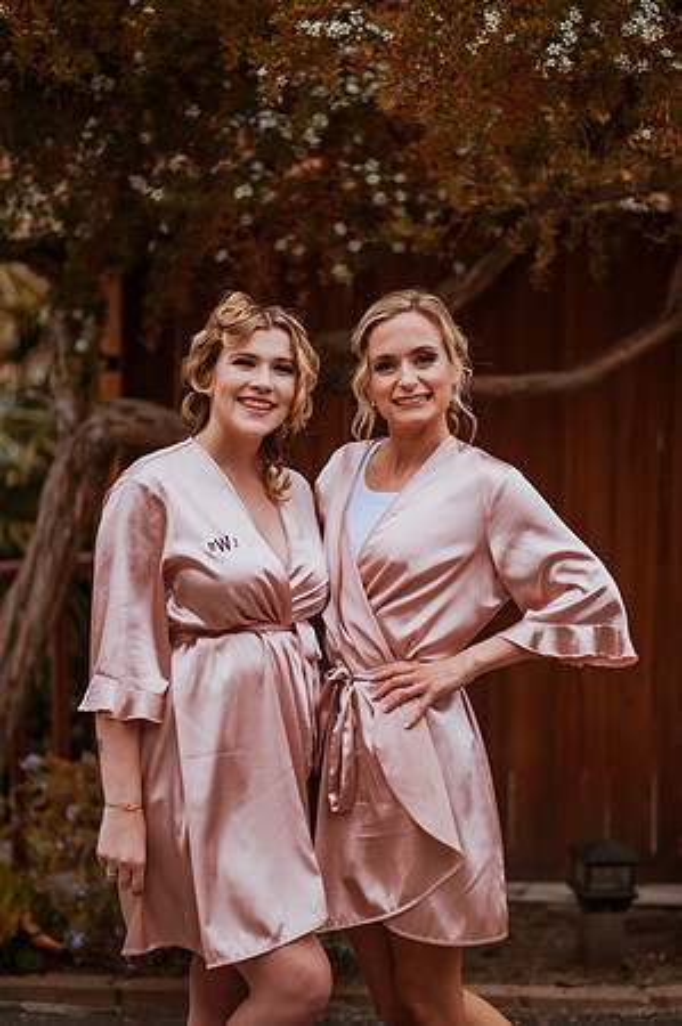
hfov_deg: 16.0
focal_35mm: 85
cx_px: 341
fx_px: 2421
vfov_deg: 23.9
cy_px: 513
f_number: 1.8
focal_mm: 85
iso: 125
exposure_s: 1/2000
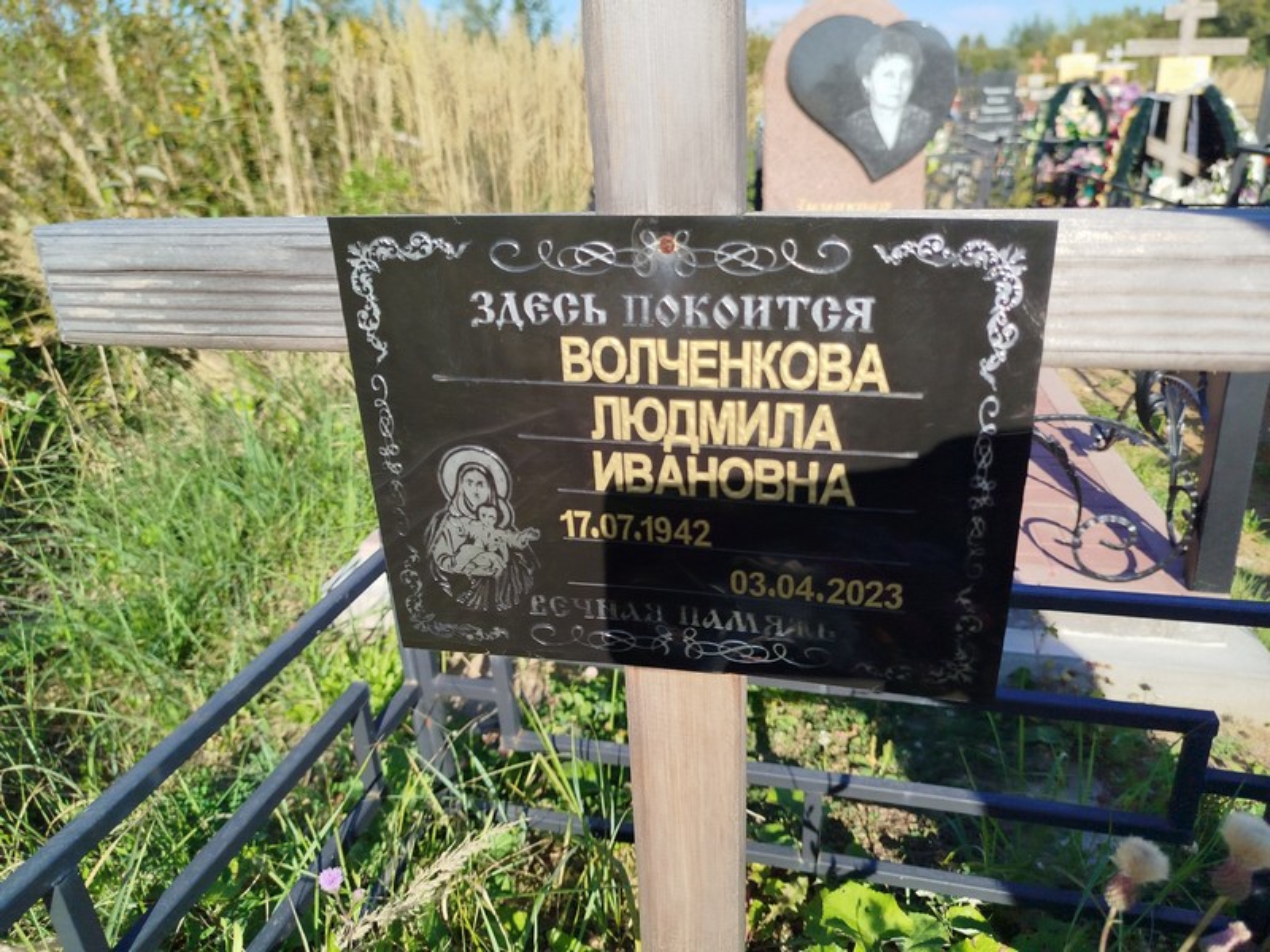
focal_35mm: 24
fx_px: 881
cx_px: 635
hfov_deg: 71.6
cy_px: 476
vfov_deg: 56.8
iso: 50
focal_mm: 5.31
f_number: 1.7
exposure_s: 1/746
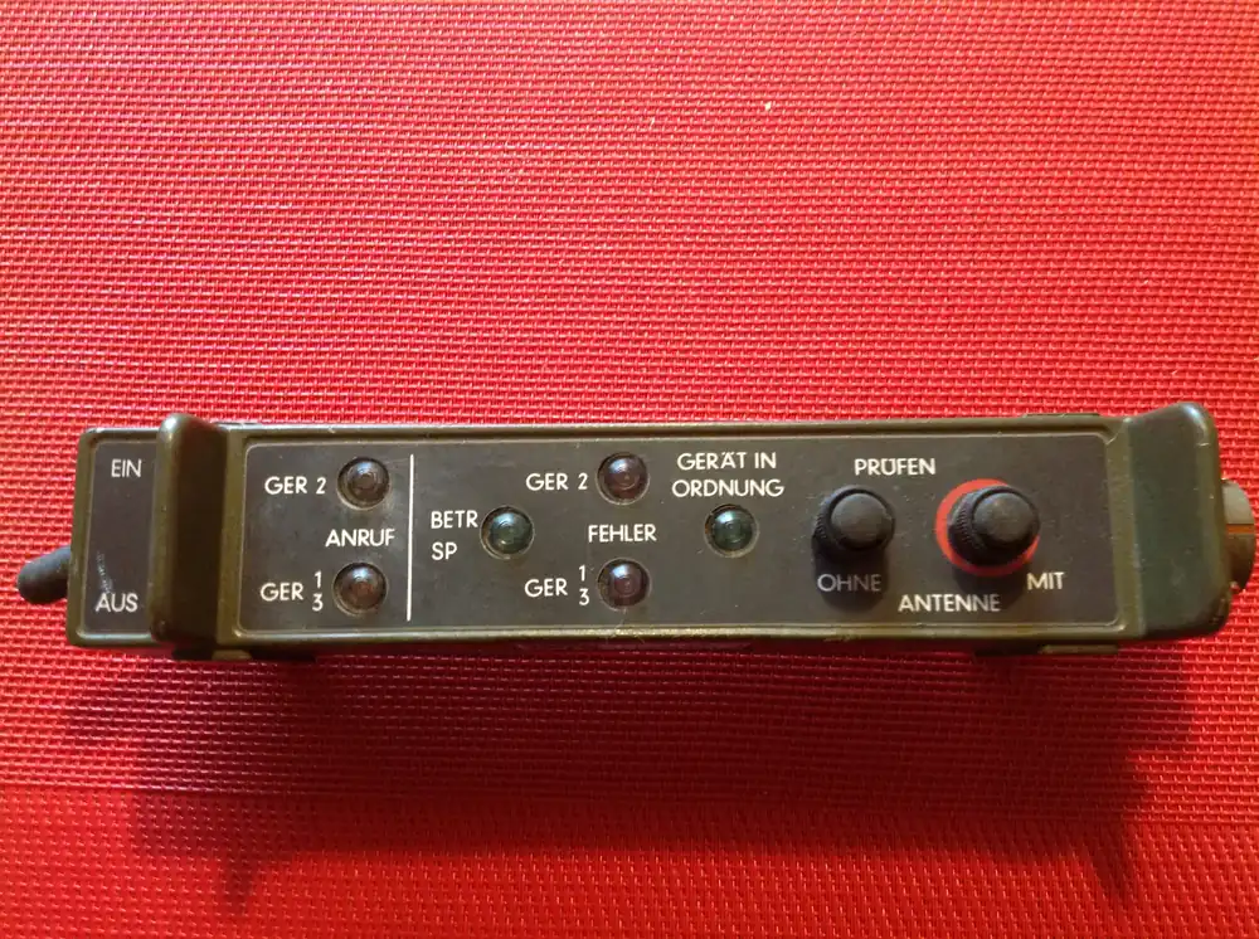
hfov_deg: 52.7
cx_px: 630
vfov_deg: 40.6
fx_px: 1271
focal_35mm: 35
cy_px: 470
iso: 250
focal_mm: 4.28
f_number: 2.4
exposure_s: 1/15
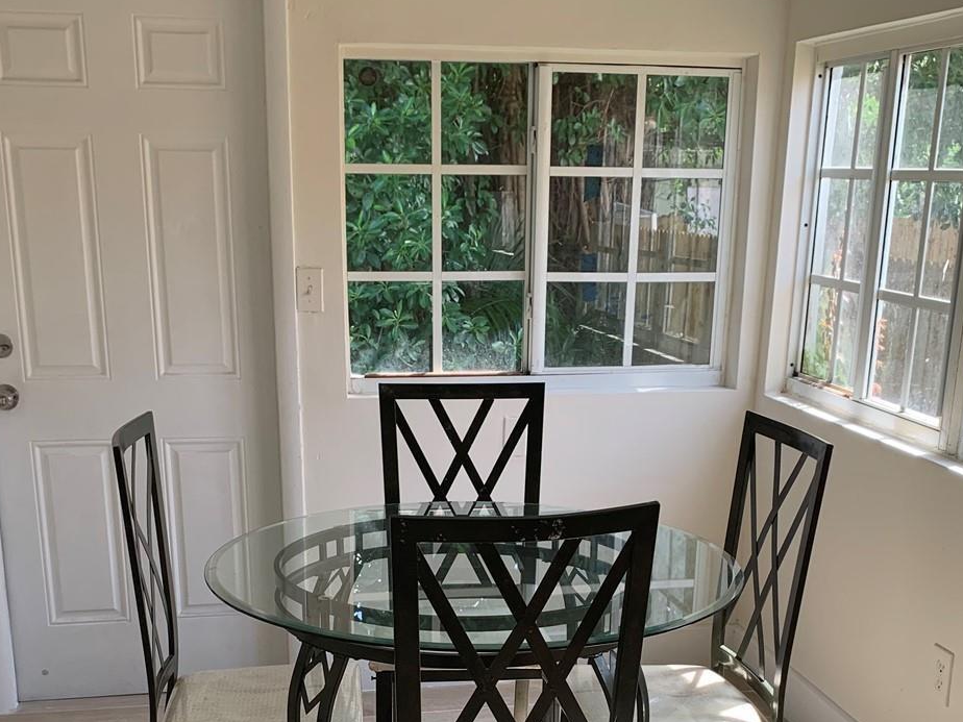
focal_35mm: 45
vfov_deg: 31.2
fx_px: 1252
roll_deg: -0.1
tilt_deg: -17.9
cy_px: 601
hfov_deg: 42.1
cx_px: 492
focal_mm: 4.25
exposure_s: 1/122
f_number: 1.8
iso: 40
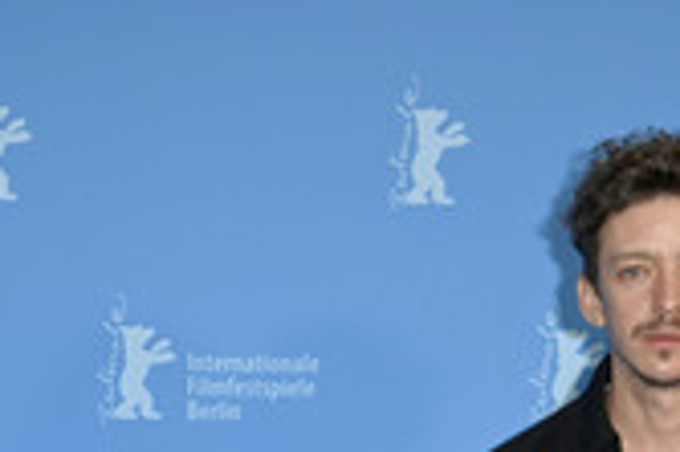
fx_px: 2849
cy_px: 607
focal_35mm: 151
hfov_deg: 13.6
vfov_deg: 8.9
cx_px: 161
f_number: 5.6
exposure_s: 1/200
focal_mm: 56
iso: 800
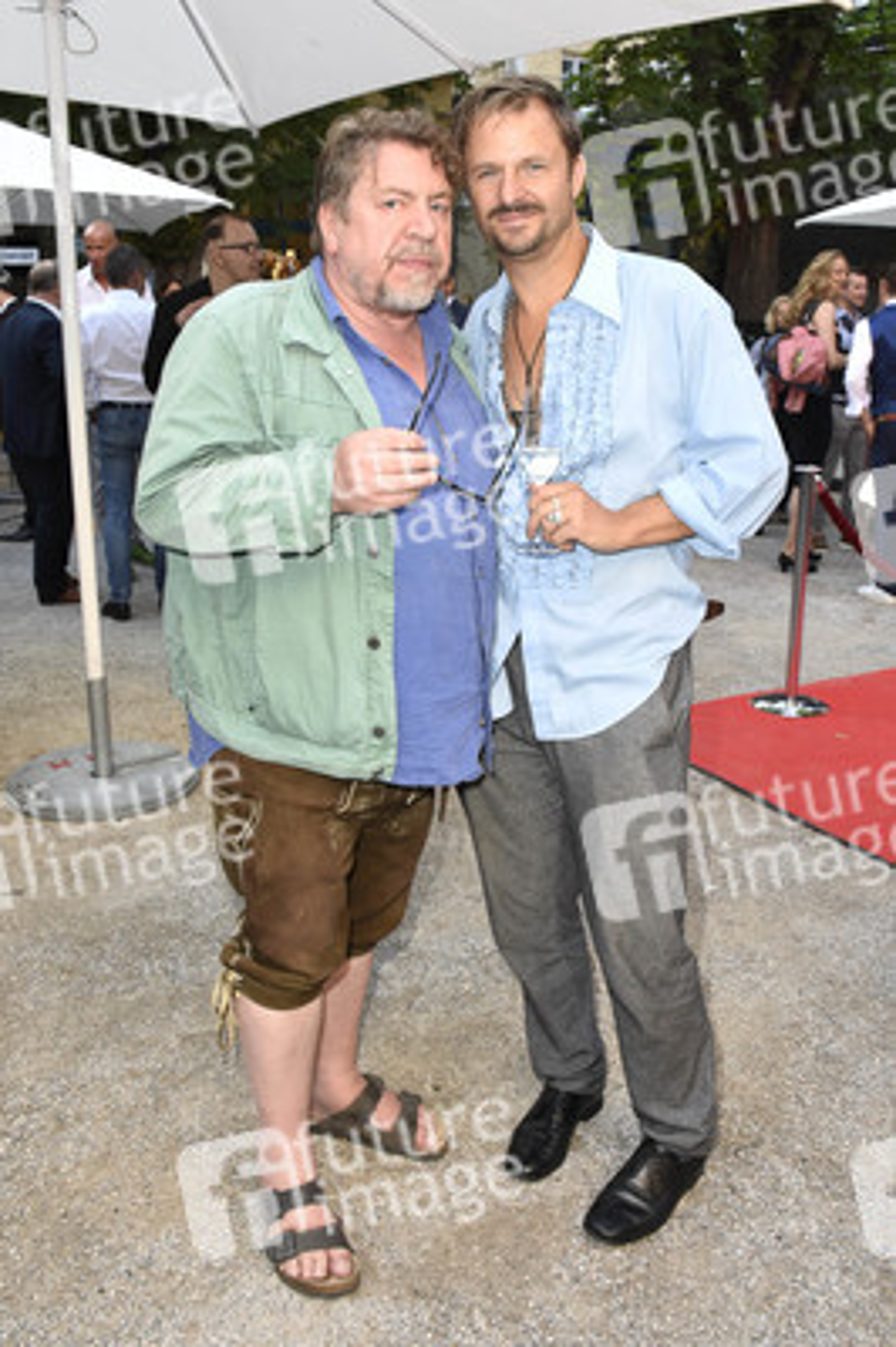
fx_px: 1122
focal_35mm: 30
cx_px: 448
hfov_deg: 43.5
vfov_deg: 62.0
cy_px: 674
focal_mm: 20
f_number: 6.3
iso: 800
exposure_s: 1/160
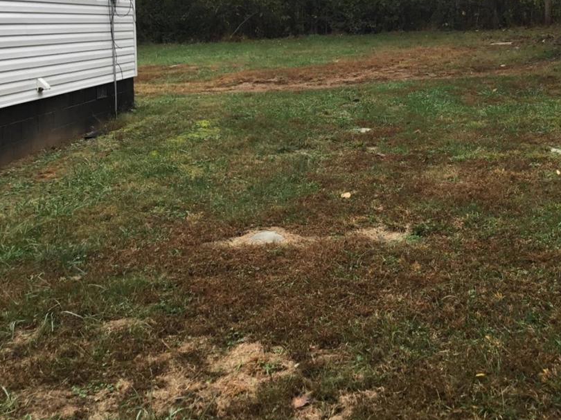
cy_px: 117
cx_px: 366
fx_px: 794
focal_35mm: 49
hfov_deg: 38.6
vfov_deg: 29.3
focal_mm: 3.3
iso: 25
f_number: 2.4
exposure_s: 1/151
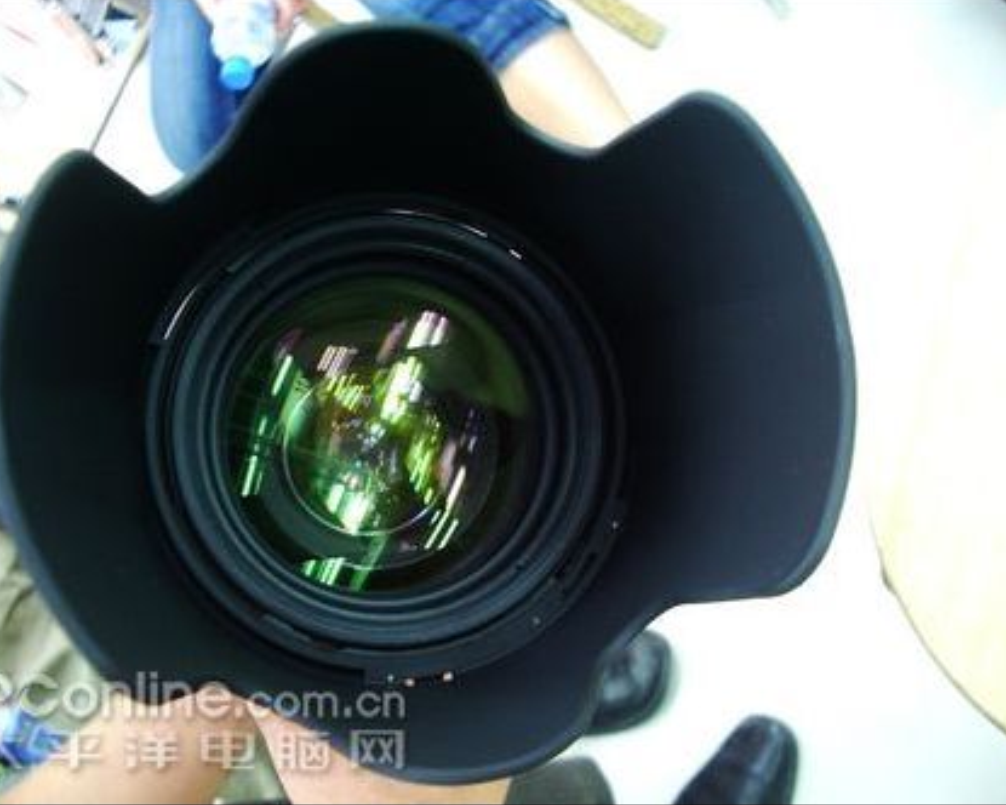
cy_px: 399
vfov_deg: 40.1
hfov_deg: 49.1
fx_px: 1102
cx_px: 488
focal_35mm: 37
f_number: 2.6
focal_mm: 5.8
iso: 200
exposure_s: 1/8
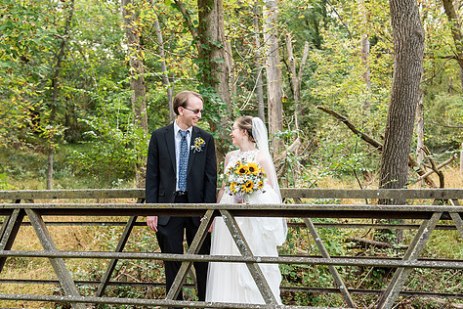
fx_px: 733
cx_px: 241
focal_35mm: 57
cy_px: 191
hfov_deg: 35.0
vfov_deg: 23.7
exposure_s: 1/250
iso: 400
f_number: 4
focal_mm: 44
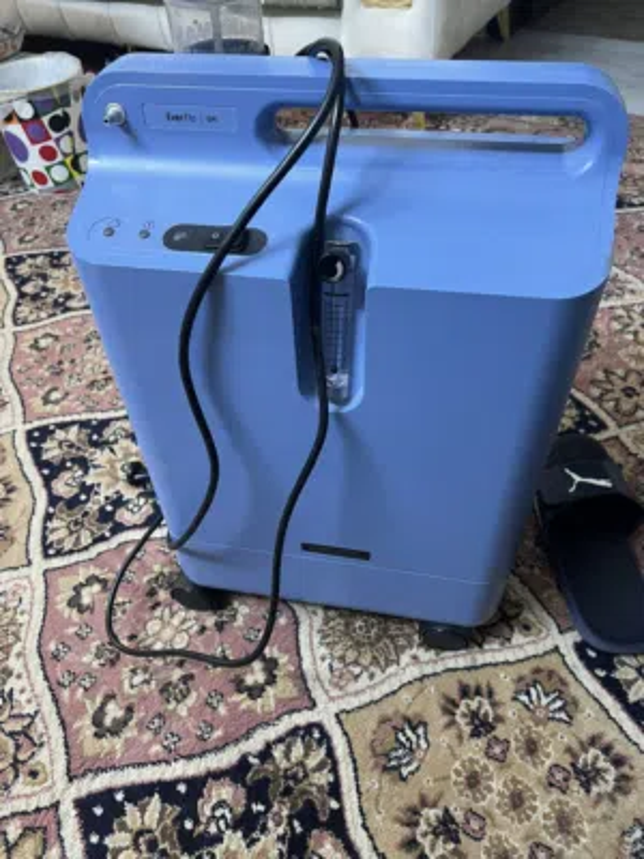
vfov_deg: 67.3
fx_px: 645
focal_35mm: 26
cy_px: 430
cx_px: 322
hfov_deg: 53.1
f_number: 1.5
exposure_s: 1/50
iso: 250
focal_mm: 5.7
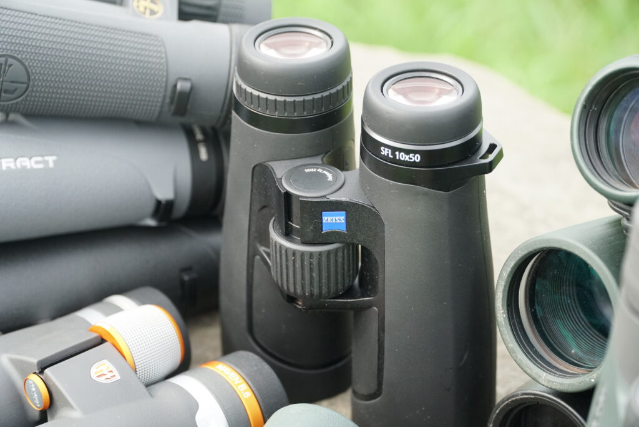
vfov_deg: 13.0
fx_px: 1864
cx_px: 320
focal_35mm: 105
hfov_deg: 19.5
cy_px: 214
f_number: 4
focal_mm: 70
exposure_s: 1/800
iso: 1000
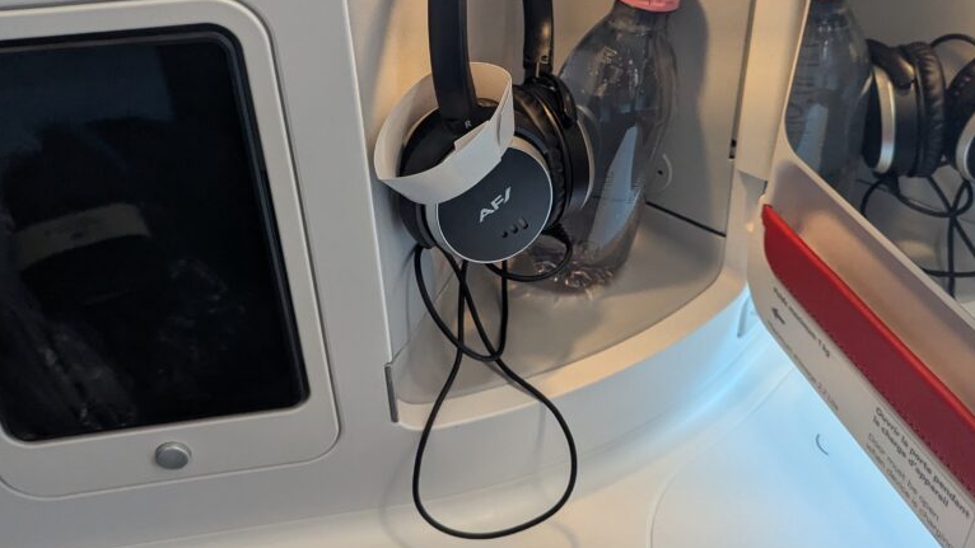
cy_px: 200
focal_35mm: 35
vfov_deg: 33.5
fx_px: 905
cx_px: 523
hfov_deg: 56.6
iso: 1167
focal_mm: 6.81
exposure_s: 1/379
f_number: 1.85
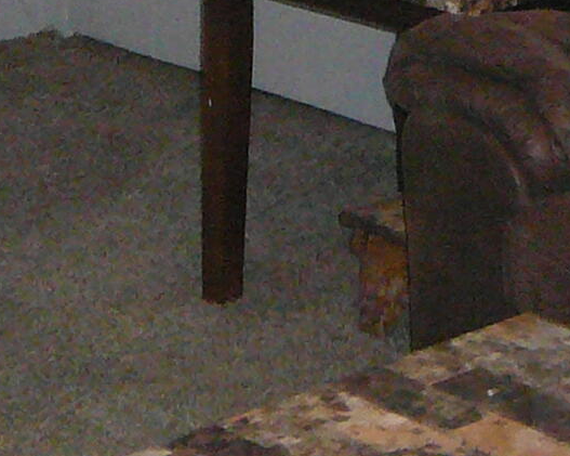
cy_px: -481
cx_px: 74
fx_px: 2799
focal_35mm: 166
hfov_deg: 11.6
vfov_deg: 8.7
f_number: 2.8
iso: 320
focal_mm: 5.2
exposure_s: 1/30
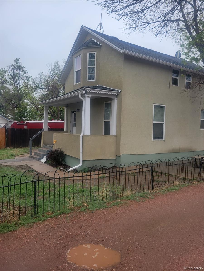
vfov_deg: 67.3
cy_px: 136
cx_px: 102
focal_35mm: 26
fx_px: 204
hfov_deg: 53.1
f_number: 1.8
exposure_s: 1/159
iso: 40
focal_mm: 5.4
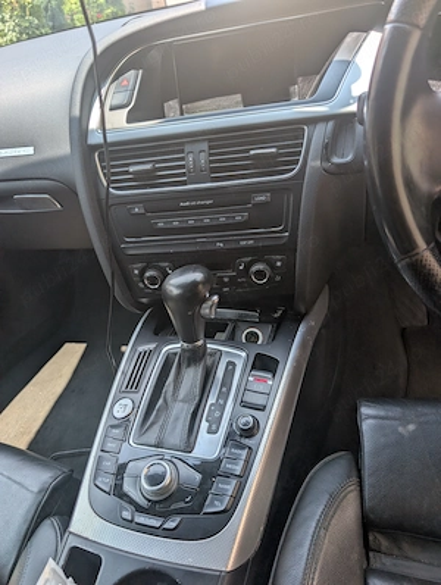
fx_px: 406
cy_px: 292
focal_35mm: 24
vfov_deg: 71.5
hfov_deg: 57.0
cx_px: 220
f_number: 1.68
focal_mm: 6.9
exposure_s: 1/202
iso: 21
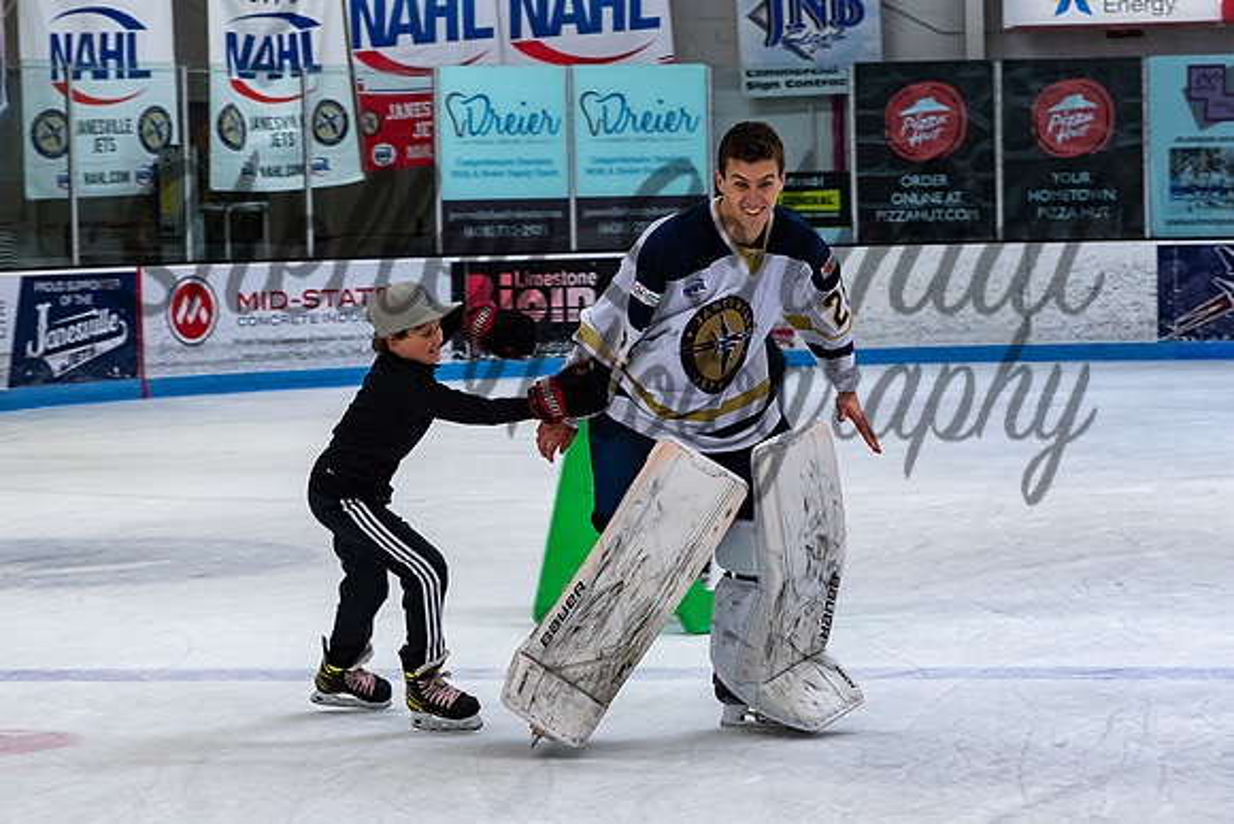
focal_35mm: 125
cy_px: 394
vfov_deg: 10.9
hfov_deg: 16.3
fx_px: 4302
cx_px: 689
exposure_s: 1/250
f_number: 4
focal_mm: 55
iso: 400
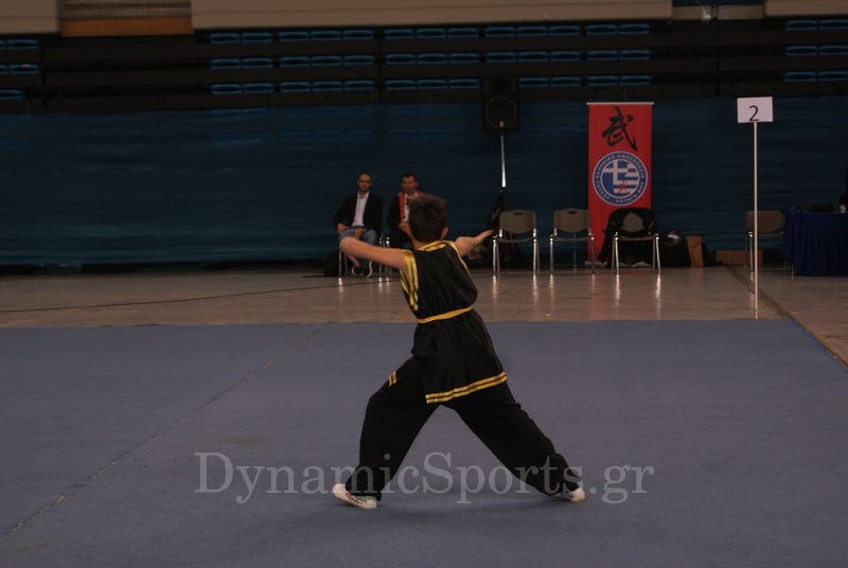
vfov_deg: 16.6
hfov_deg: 24.6
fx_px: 1946
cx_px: 424
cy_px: 284
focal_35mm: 82
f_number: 5.6
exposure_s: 1/80
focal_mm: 55
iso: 400
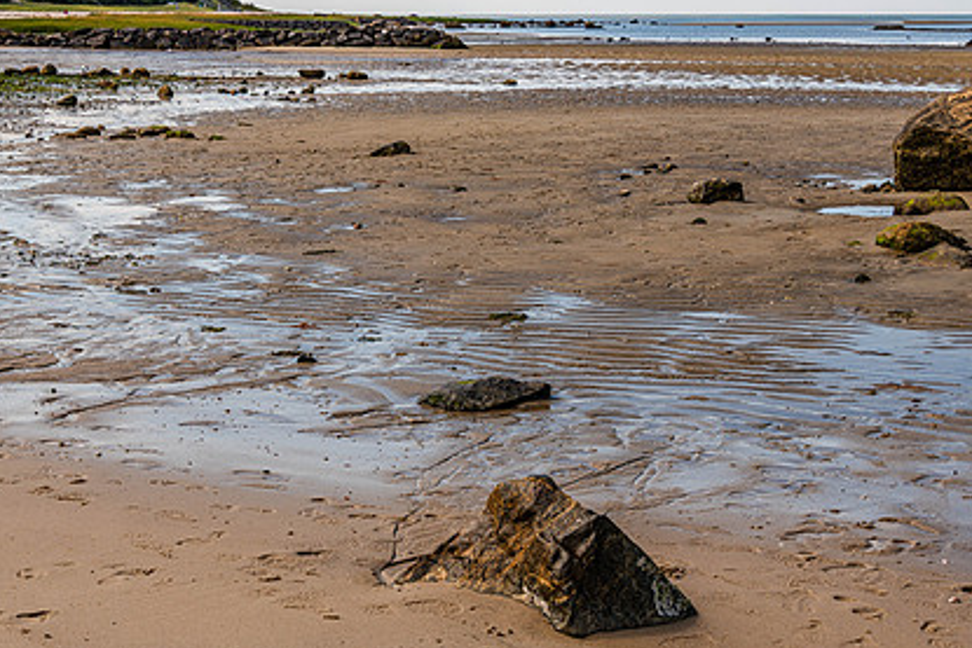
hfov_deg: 30.9
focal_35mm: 65
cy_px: 350
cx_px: 452
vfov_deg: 20.9
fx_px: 1756
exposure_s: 1/250
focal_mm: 45
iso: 64
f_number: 8
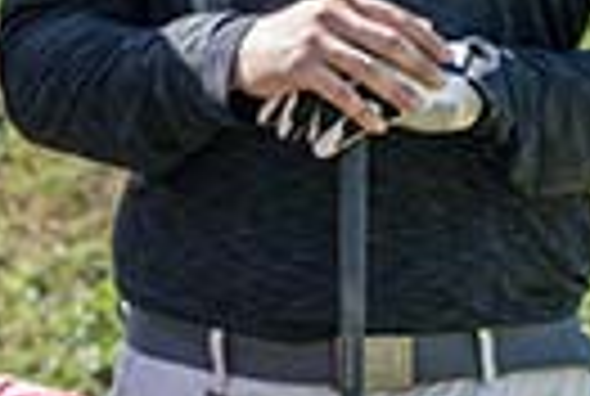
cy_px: 410
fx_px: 11531
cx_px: -896
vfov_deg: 2.0
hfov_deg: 2.9
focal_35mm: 702
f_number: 4.5
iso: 450
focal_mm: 96
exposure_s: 1/1250
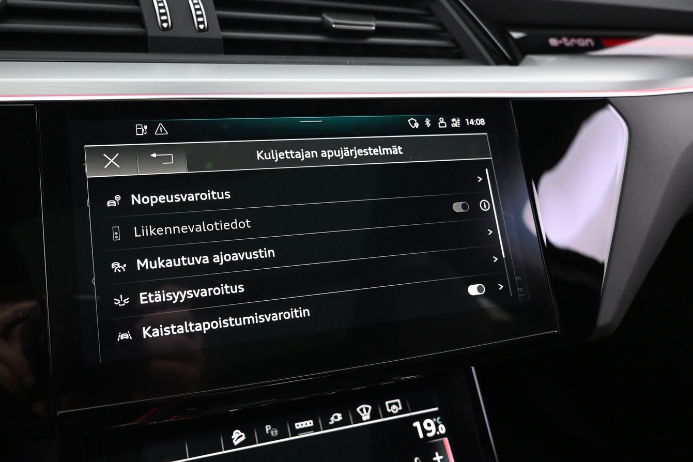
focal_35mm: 29
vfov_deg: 44.9
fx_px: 558
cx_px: 276
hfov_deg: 63.1
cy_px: 217
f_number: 3.5
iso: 4000
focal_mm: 16
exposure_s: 1/40
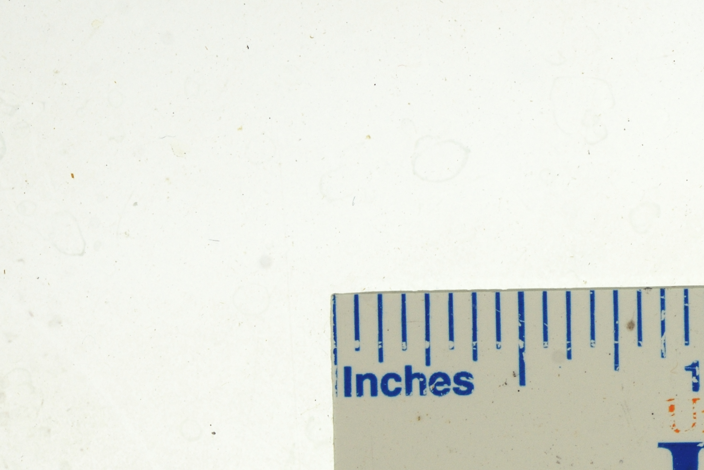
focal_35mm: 193
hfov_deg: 10.2
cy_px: 63
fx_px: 3775
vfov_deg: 7.1
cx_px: 1121
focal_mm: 60
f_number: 10
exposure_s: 1/200
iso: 100
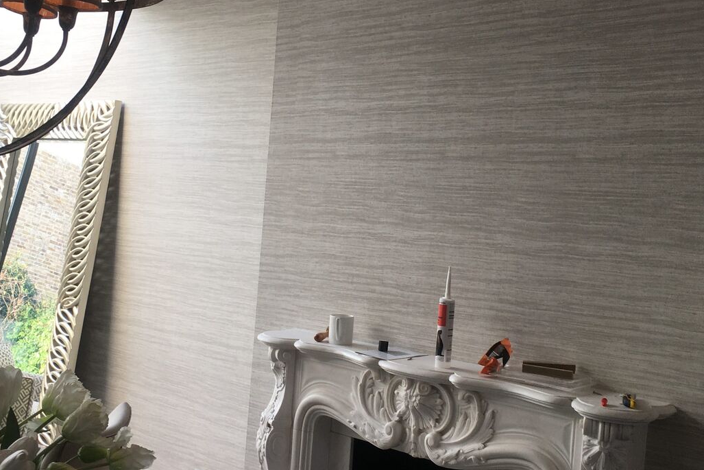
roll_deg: -5.7
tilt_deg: -0.9
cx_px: 357
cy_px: 245
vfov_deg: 28.7
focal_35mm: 47
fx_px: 919
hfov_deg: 41.9
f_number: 2.2
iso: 25
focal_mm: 4.15
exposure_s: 1/50
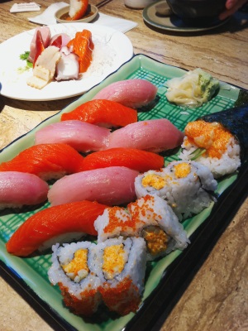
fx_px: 334
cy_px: 166
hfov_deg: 40.7
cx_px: 124
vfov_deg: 52.6
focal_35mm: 35
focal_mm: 3.85
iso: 80
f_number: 2.8
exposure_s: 1/15
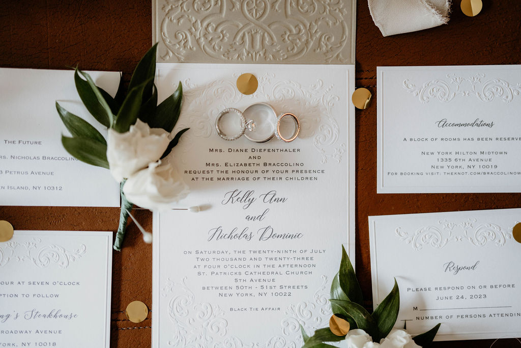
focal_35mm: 52
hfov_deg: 38.3
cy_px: 174
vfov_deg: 26.1
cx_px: 260
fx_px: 751
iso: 800
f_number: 1.4
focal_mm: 50
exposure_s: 1/200
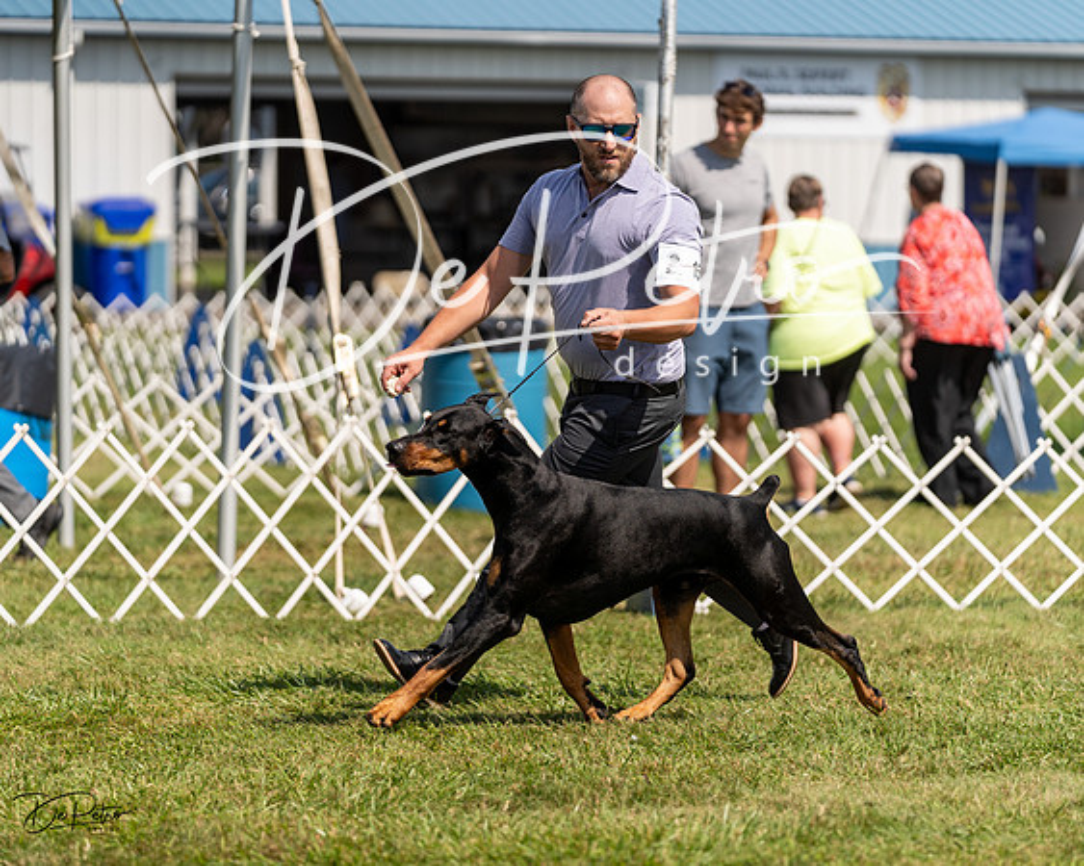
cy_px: 433
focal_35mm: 161
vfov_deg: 9.6
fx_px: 5165
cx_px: 542
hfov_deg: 12.0
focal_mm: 143
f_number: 2.8
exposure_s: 1/3200
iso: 200
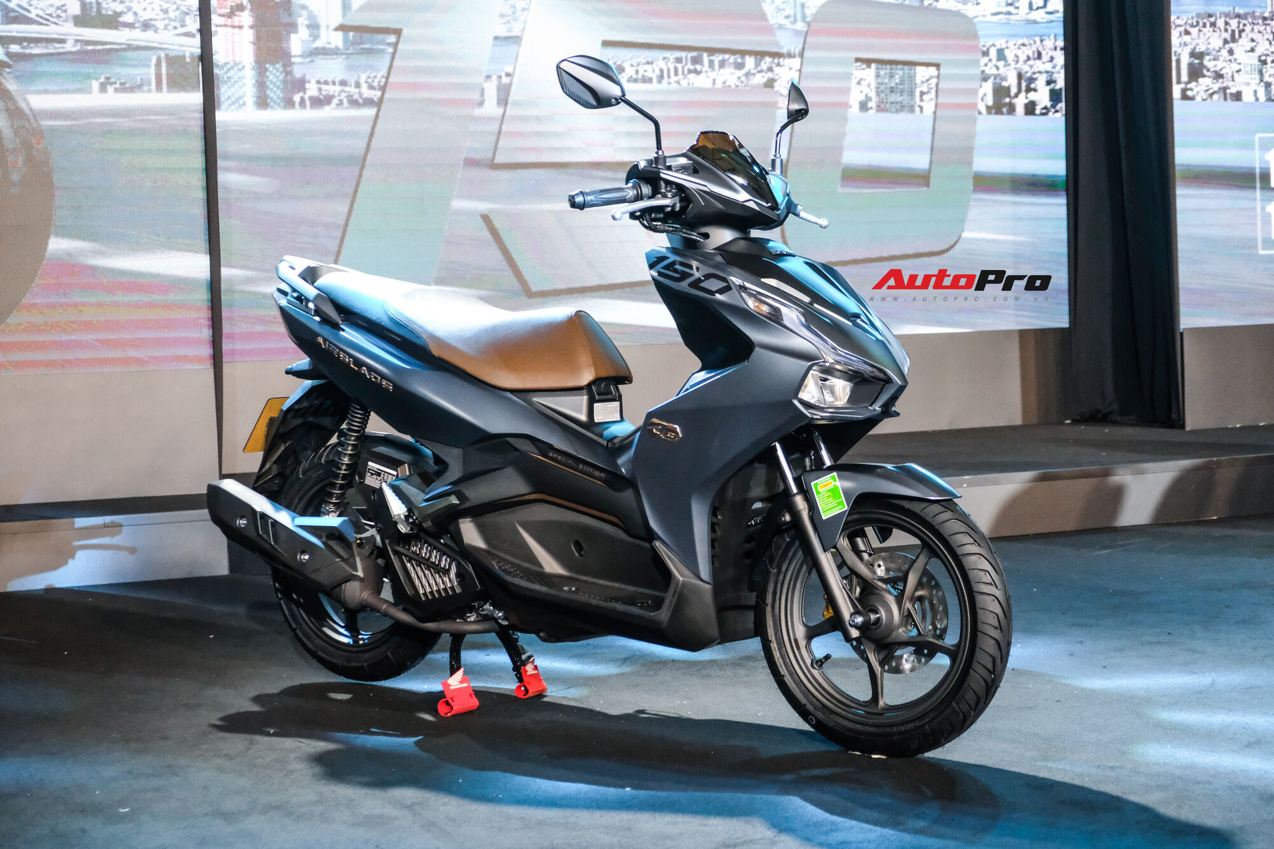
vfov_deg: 22.3
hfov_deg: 32.9
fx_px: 2158
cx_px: 637
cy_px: 424
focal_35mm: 61
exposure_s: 1/500
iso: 3200
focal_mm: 40.7
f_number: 4
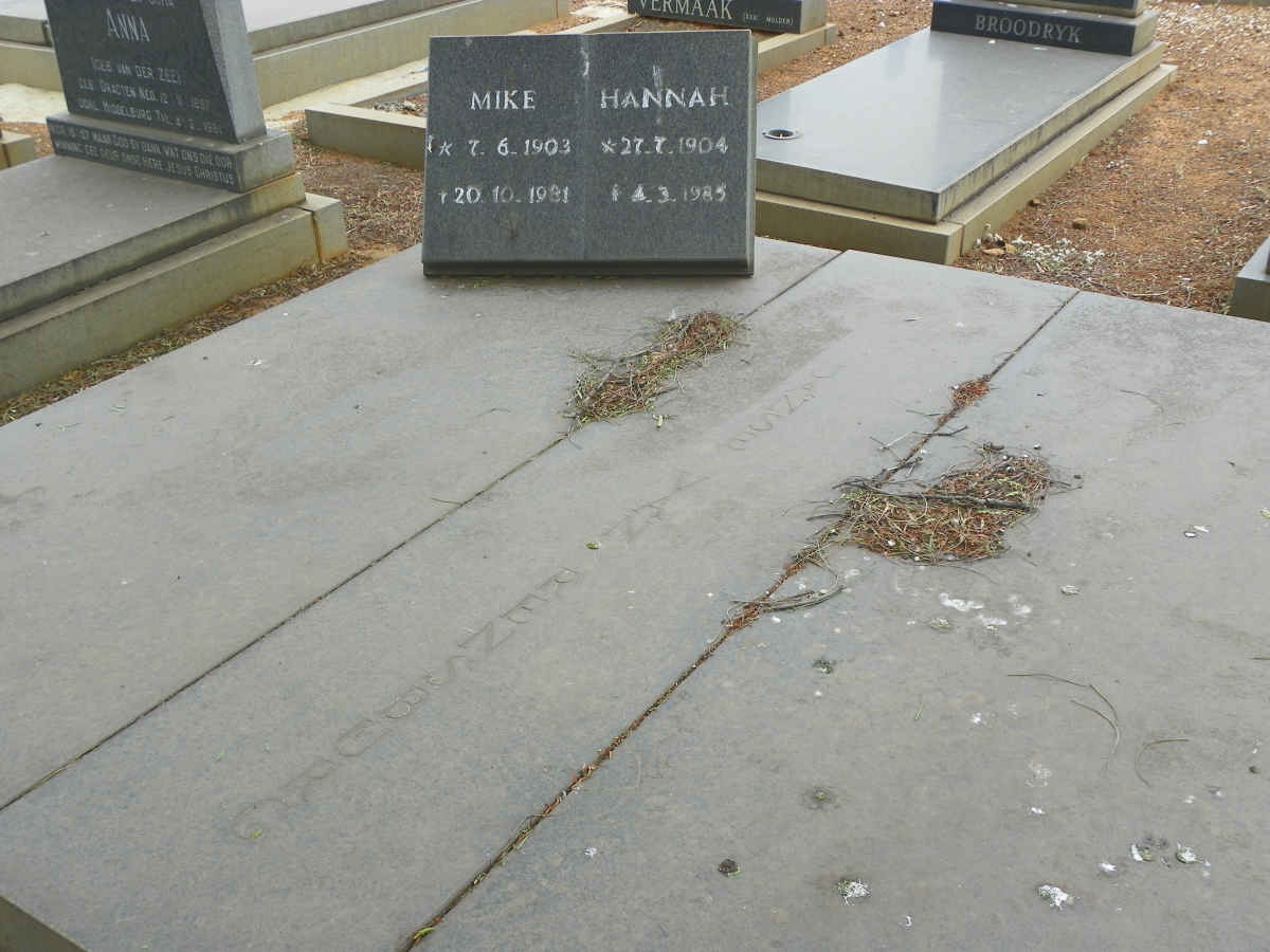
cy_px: 476
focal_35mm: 39
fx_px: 1431
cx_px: 635
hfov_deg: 47.9
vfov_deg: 36.8
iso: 64
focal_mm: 6.9
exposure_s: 1/160
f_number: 3.5
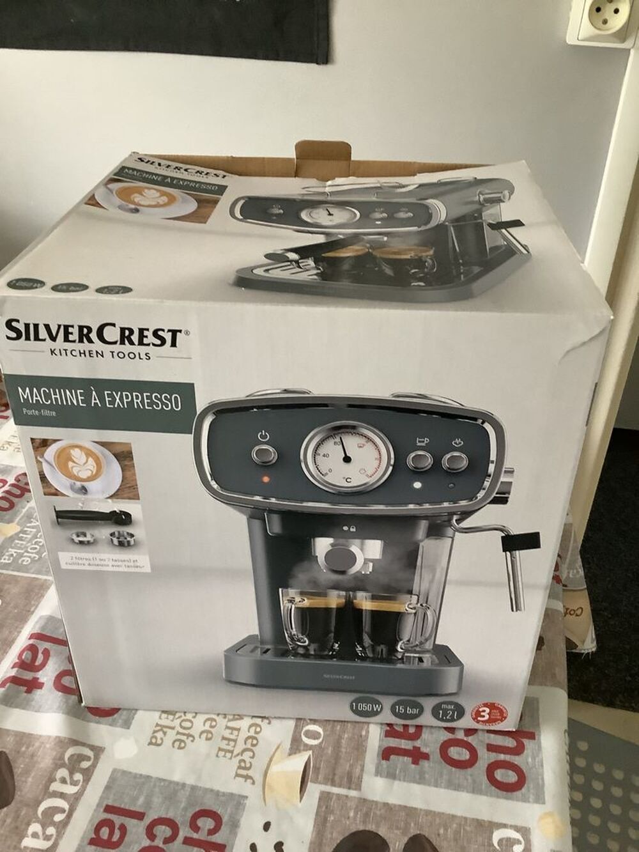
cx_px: 320
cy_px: 426
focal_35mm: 31
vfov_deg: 58.3
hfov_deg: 45.4
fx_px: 763
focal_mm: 3.3
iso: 320
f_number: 2.4
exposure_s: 1/40
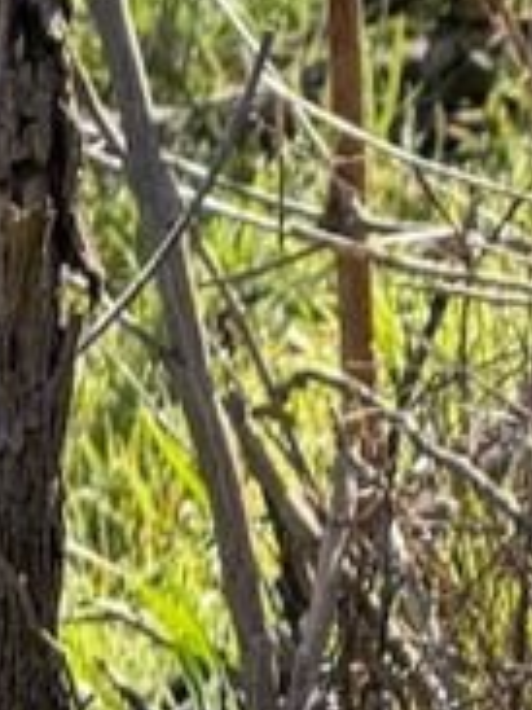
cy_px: 1463
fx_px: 13786
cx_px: 1072
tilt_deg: -18.9
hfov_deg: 2.2
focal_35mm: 672
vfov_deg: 2.9
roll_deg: +5.6
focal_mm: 15.66
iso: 50
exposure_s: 1/347
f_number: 2.8
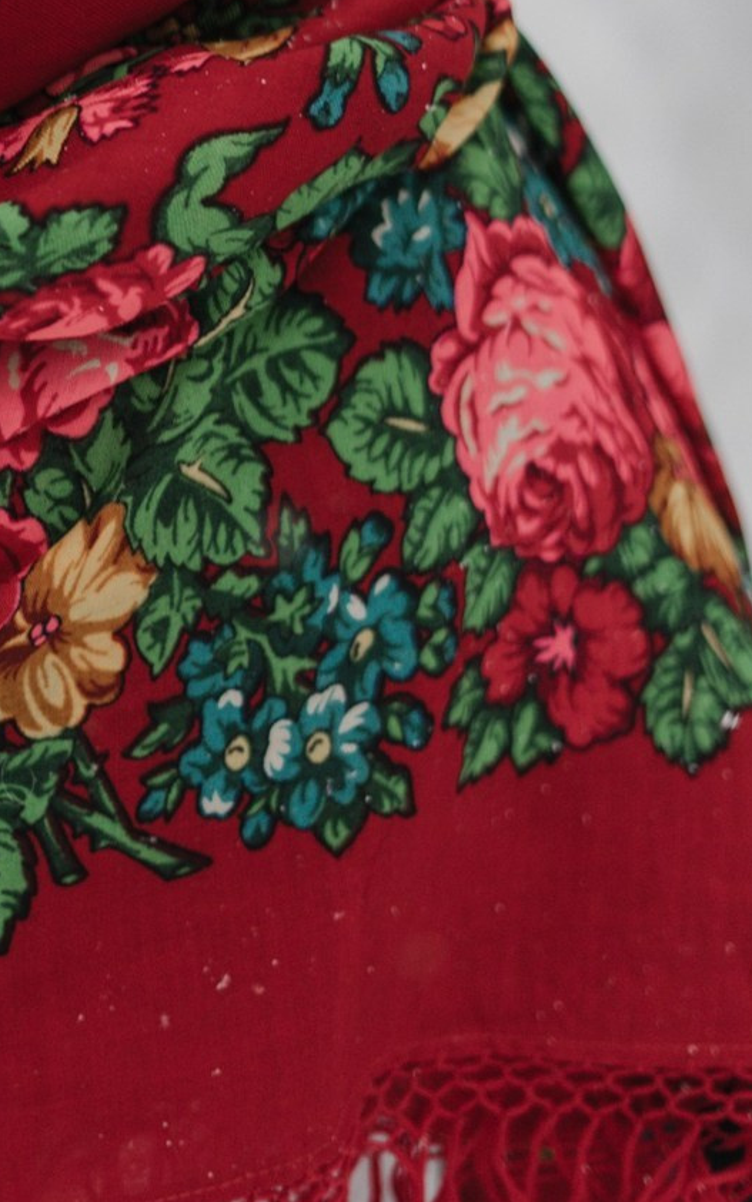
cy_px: 210
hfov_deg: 11.1
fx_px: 3803
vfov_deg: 17.8
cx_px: -141
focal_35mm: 116
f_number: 1.8
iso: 160
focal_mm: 50
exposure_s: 1/160
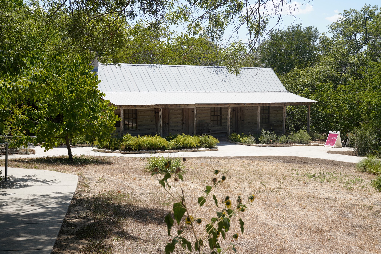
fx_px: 508
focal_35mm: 48
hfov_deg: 41.1
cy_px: 127
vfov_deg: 28.1
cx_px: 190
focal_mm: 48
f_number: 11
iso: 100
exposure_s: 1/100
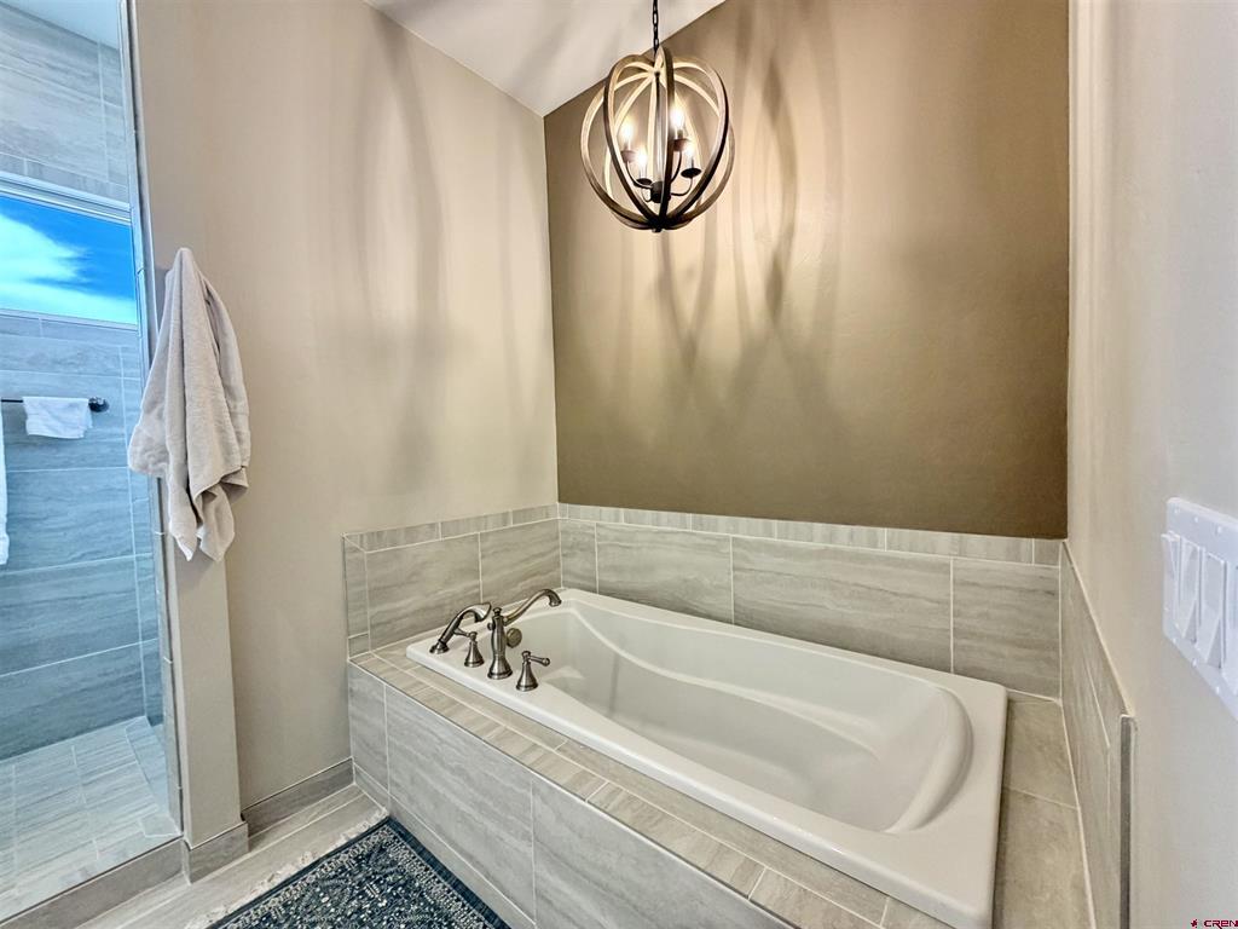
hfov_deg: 102.1
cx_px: 619
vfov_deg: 85.7
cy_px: 464
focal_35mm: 14
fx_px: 501
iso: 160
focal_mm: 2.22
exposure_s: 1/60
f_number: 2.2
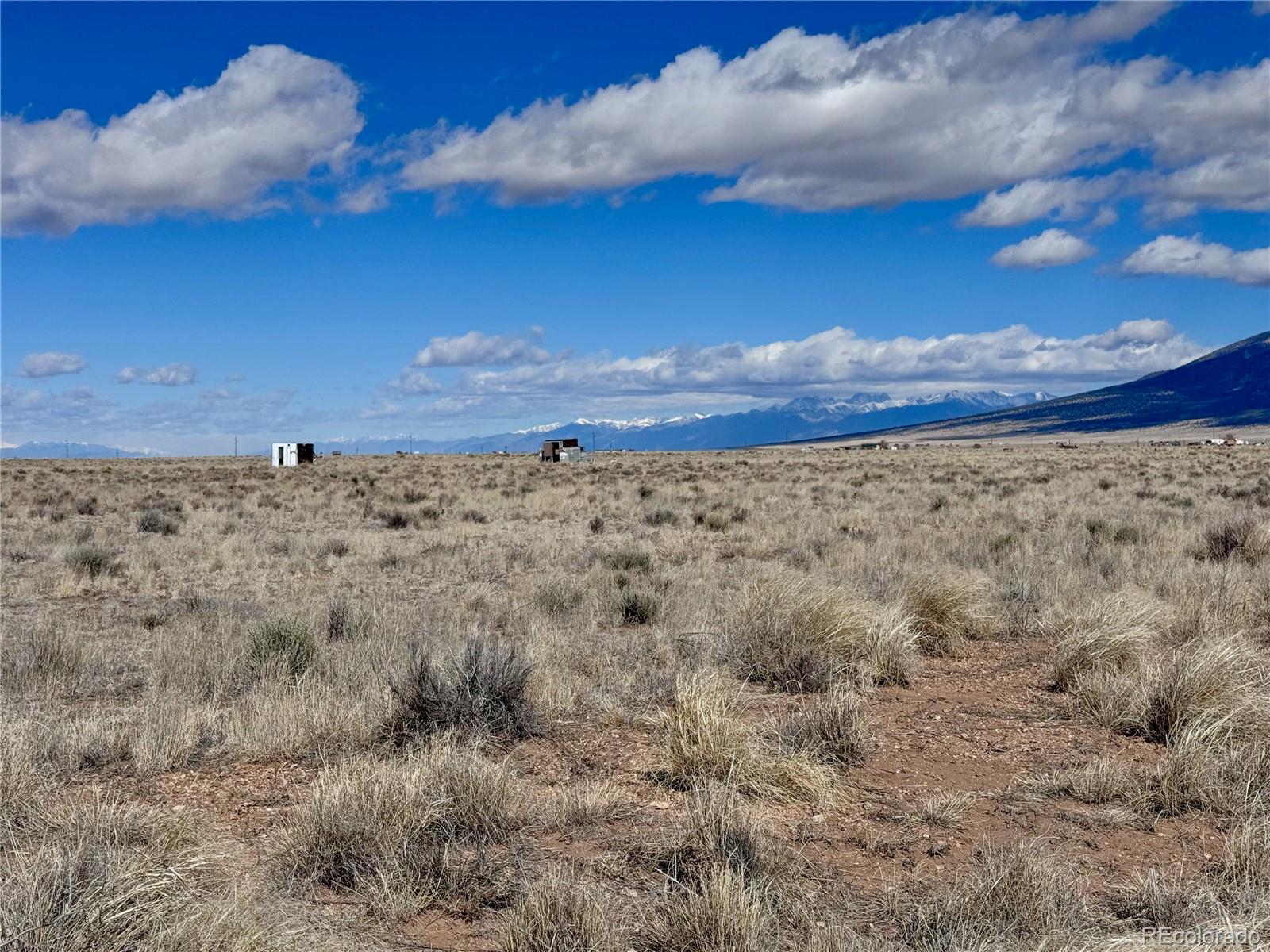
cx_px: 635
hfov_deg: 39.7
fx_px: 1761
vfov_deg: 30.3
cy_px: 476
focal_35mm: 48
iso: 64
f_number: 1.78
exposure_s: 1/12500
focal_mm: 6.76
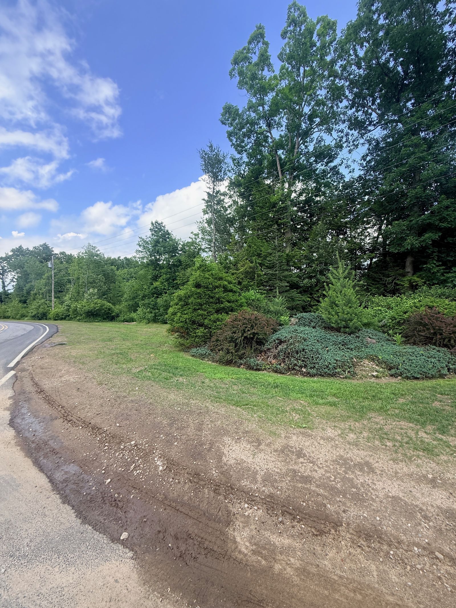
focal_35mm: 14
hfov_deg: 85.7
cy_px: 304
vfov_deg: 102.1
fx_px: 246
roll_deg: +0.5
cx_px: 228
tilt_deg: +2.0
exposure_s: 1/901
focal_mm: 2.22
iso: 64
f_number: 2.2
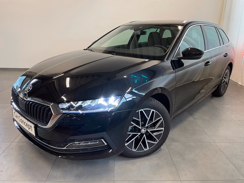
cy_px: 92
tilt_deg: -18.8
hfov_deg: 67.3
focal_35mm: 26
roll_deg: -1.1
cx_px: 122
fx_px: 183
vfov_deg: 53.1
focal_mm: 4.2
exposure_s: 1/50
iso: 160
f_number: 1.6
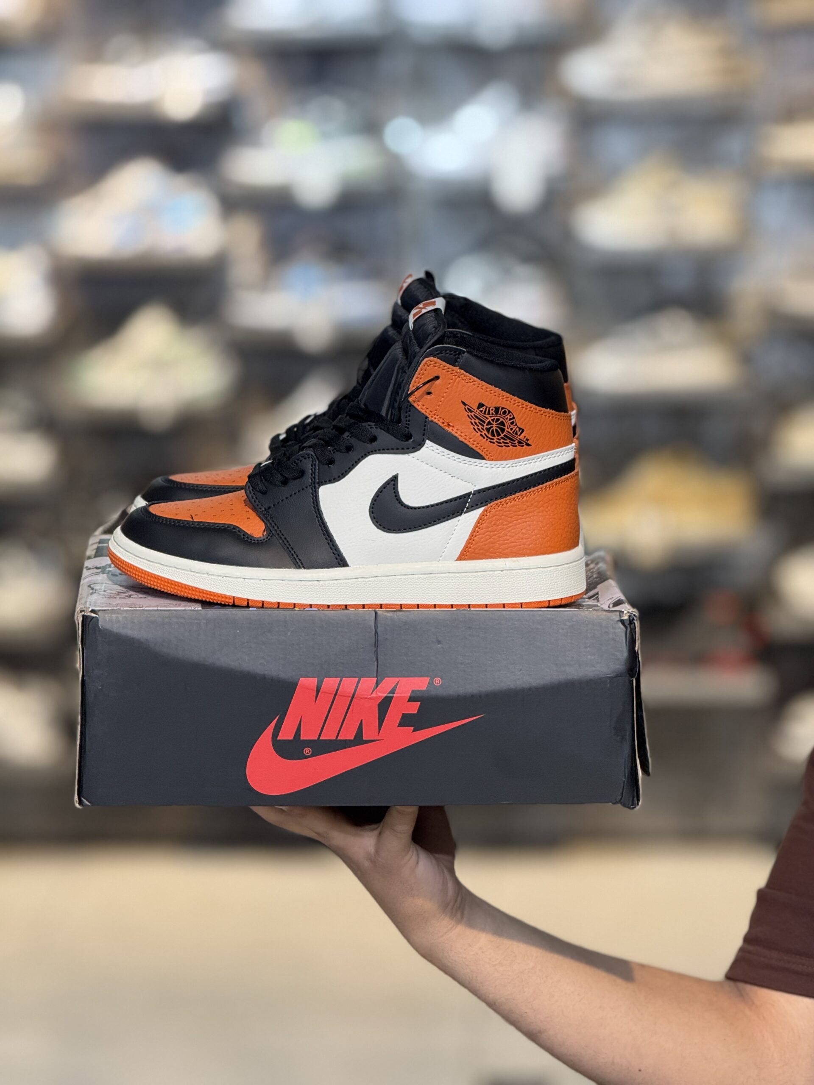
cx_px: 407
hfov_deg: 12.3
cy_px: 542
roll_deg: +0.5
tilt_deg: -5.4
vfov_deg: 16.4
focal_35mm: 120
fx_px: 3762
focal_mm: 15.66
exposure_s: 1/100
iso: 200
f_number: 2.8
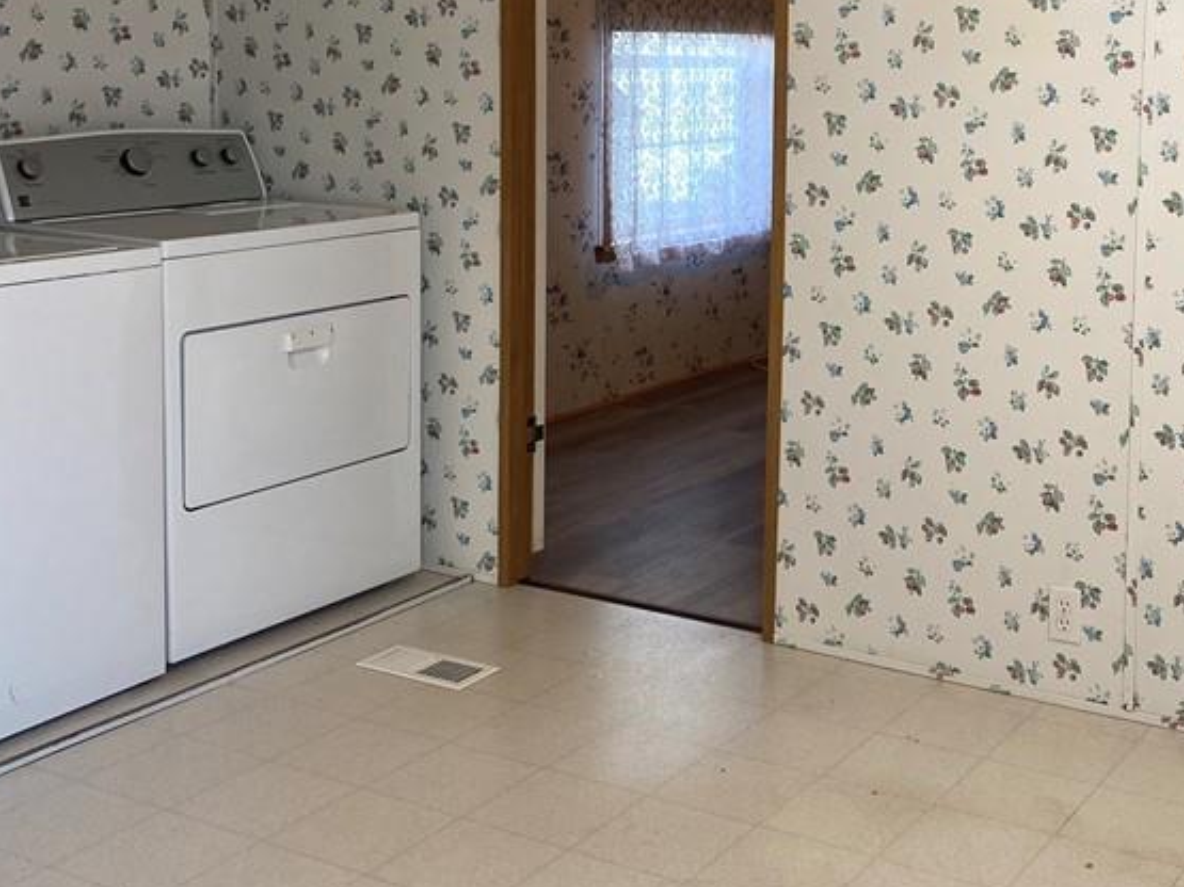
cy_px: 217
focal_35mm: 48
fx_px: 1641
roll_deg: -2.1
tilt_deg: -5.2
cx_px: 868
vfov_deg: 29.8
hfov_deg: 38.8
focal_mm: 4.25
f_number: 1.8
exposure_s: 1/120
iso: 100
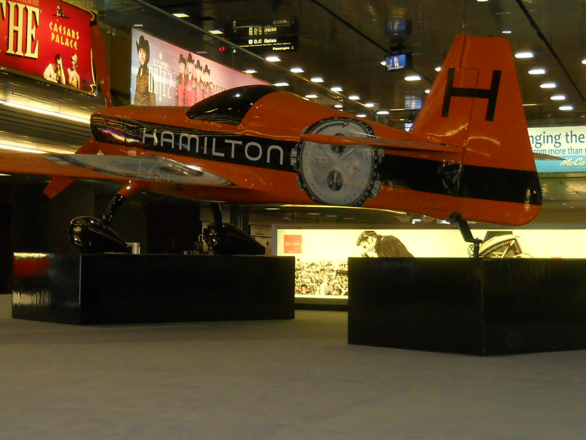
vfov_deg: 21.3
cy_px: 235
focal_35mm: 69
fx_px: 1168
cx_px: 174
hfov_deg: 27.9
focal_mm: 6.72
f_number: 3.1
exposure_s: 1/30
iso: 250
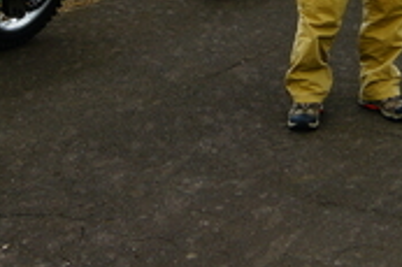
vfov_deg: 11.2
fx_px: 1238
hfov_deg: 18.4
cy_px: -253
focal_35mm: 111
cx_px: 267
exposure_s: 1/1000
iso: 160
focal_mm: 24
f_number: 4
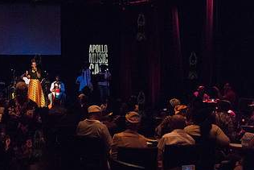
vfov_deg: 30.4
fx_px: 311
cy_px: 65
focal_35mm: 44
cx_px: 37
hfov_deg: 41.7
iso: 4000
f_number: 2.8
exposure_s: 1/250
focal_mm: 24
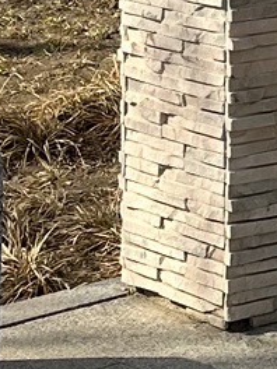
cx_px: 203
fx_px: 1942
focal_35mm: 182
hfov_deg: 8.2
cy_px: -643
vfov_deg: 9.2
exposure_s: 1/4545
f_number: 1.78
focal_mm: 6.86
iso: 80
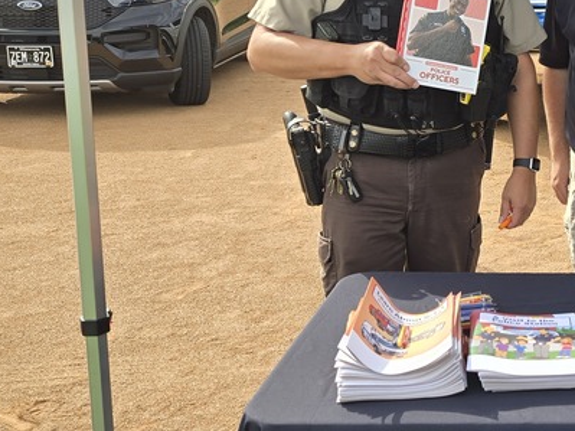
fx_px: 980
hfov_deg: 29.9
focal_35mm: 59
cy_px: 154
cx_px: 605
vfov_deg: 24.7
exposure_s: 1/539
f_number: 1.8
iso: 25
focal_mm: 5.4
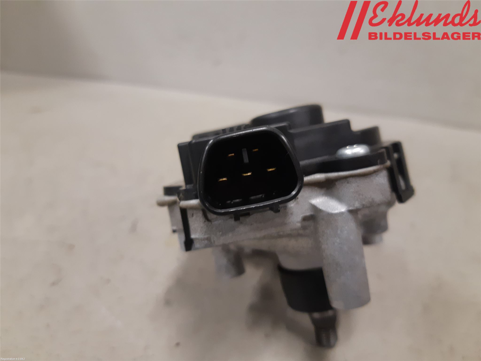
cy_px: 180
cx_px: 240
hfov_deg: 67.3
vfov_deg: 53.1
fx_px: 361
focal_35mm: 26
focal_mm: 3.93
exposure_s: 1/50
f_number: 1.7
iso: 200
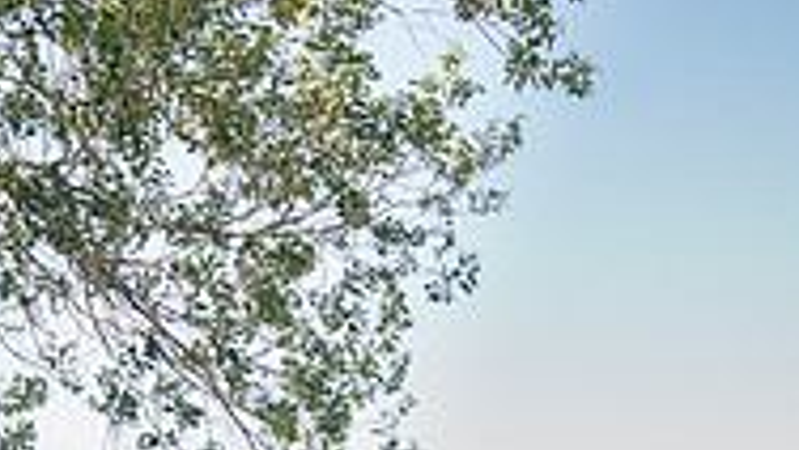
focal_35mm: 113
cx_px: 251
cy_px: 667
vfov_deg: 10.4
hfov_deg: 18.9
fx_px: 2395
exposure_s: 1/1250
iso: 1250
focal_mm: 35
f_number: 4.8
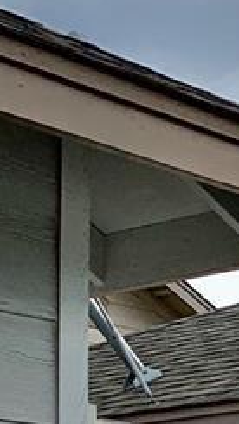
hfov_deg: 7.7
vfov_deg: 14.6
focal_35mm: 139
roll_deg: +0.5
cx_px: 682
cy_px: 587
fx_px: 1564
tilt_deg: +4.6
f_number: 1.8
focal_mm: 4.25
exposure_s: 1/2681
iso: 25
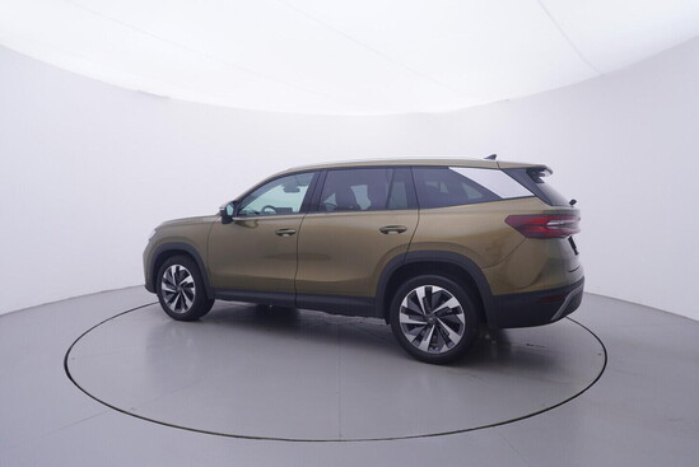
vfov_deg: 56.2
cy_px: 234
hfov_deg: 77.3
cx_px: 350
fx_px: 437
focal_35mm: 22
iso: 200
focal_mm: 15
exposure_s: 1/80
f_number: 5
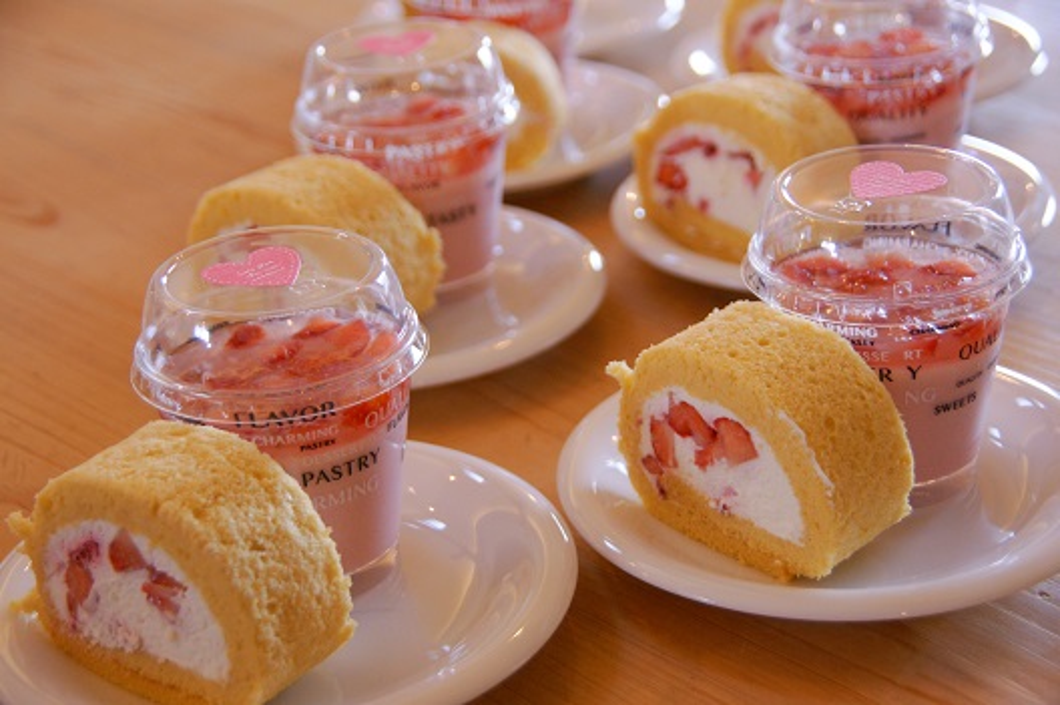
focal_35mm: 75
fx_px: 2206
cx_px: 530
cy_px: 352
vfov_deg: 18.1
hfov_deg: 27.0
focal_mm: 50
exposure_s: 1/80
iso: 800
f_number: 4.5
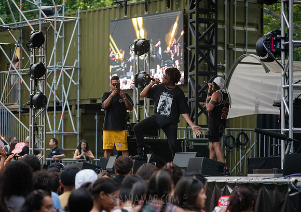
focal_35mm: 157
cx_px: 163
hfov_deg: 12.9
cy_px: 109
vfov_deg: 9.0
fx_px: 1335
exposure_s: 1/500
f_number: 4
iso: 4000
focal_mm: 145
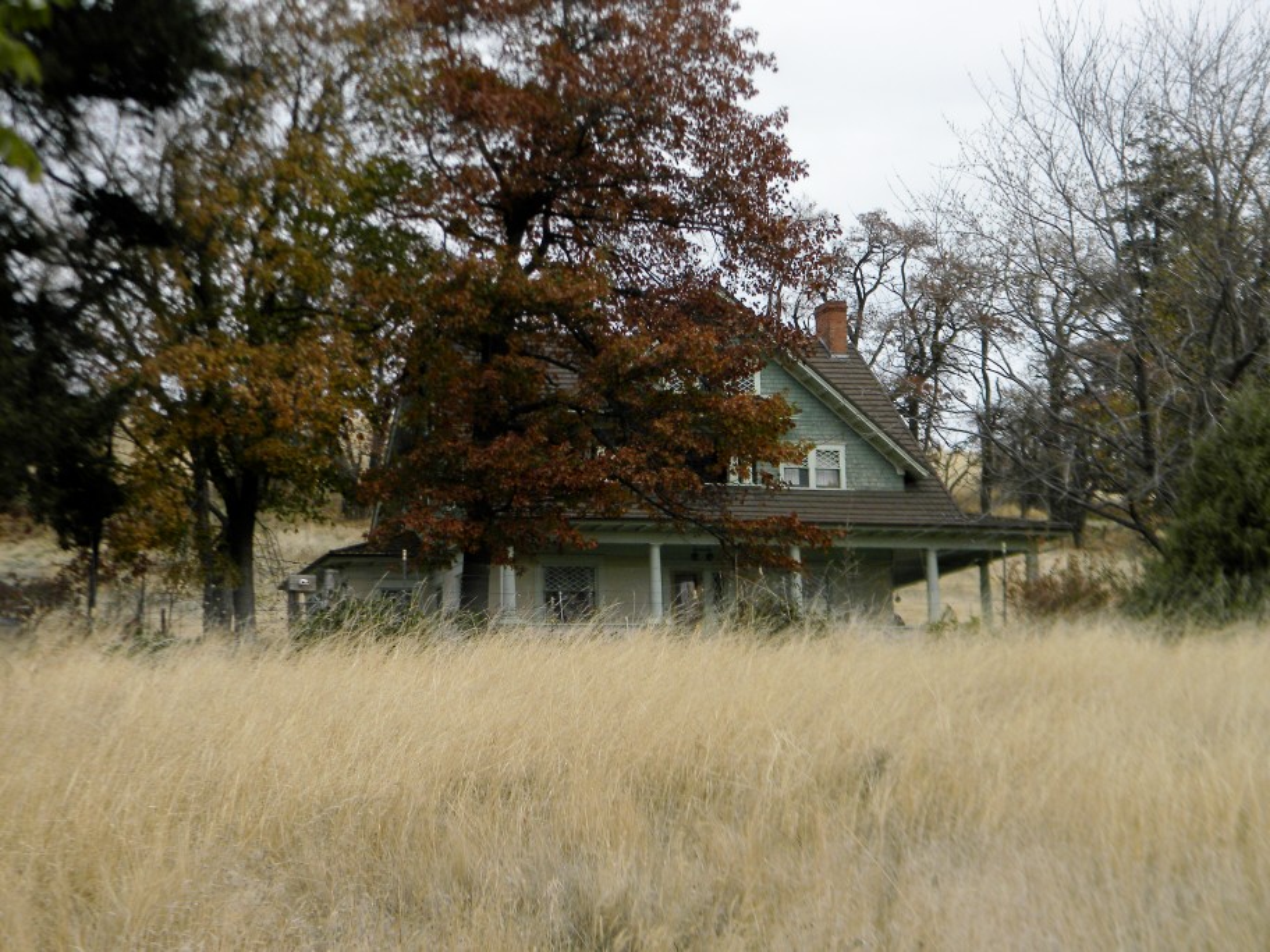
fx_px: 2458
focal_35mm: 67
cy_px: 476
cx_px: 635
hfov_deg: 29.0
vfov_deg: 21.9
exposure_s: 1/358
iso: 80
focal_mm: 12.2
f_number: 4.3
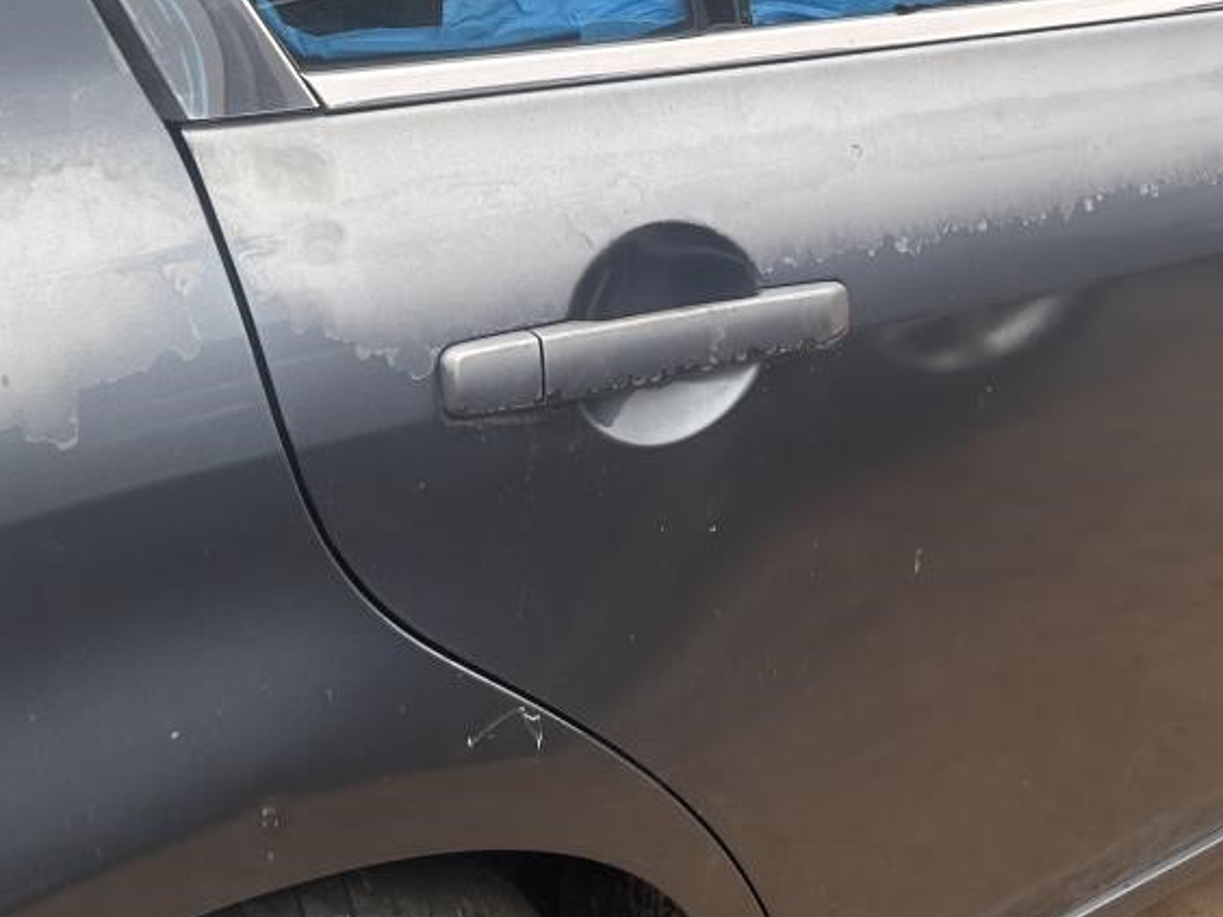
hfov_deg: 32.7
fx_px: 2084
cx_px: 655
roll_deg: -3.0
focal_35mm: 59
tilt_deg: -25.0
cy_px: 132
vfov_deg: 24.3
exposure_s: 1/769
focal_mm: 5.7
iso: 50
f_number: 1.5
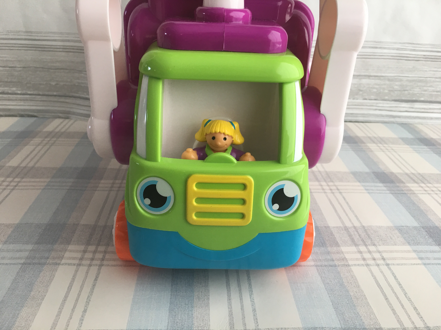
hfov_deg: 61.7
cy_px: 165
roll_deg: -3.2
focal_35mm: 29
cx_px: 220
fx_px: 369
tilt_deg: -24.9
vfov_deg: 48.2
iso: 32
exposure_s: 1/33
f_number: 2.2
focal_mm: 4.15
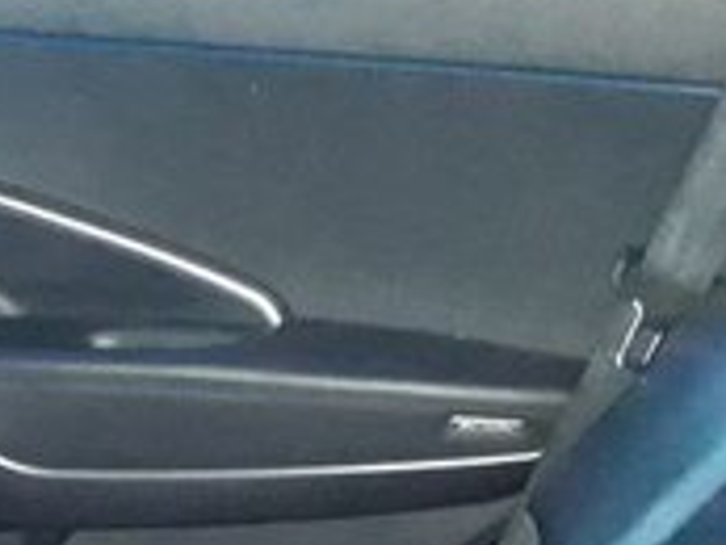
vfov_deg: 13.8
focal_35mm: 103
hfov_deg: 15.7
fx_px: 2162
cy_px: 706
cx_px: -655
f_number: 1.9
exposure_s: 1/17
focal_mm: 3.6
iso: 640
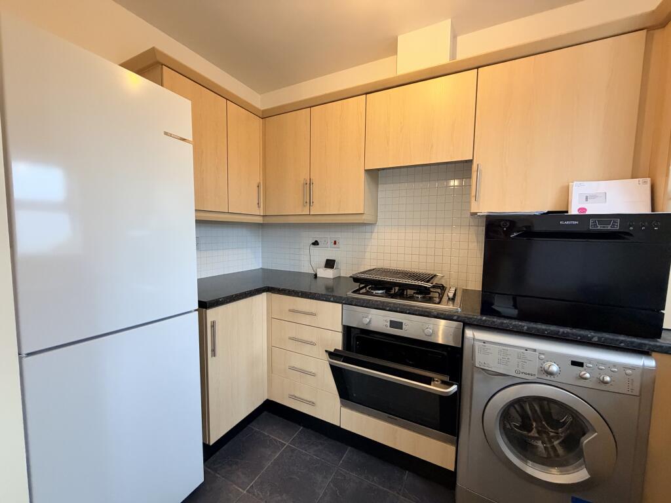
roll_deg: -0.8
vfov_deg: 85.7
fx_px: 271
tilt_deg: -4.3
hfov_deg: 102.1
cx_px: 336
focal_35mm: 14
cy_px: 252
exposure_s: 1/50
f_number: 2.2
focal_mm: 2.22
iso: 500
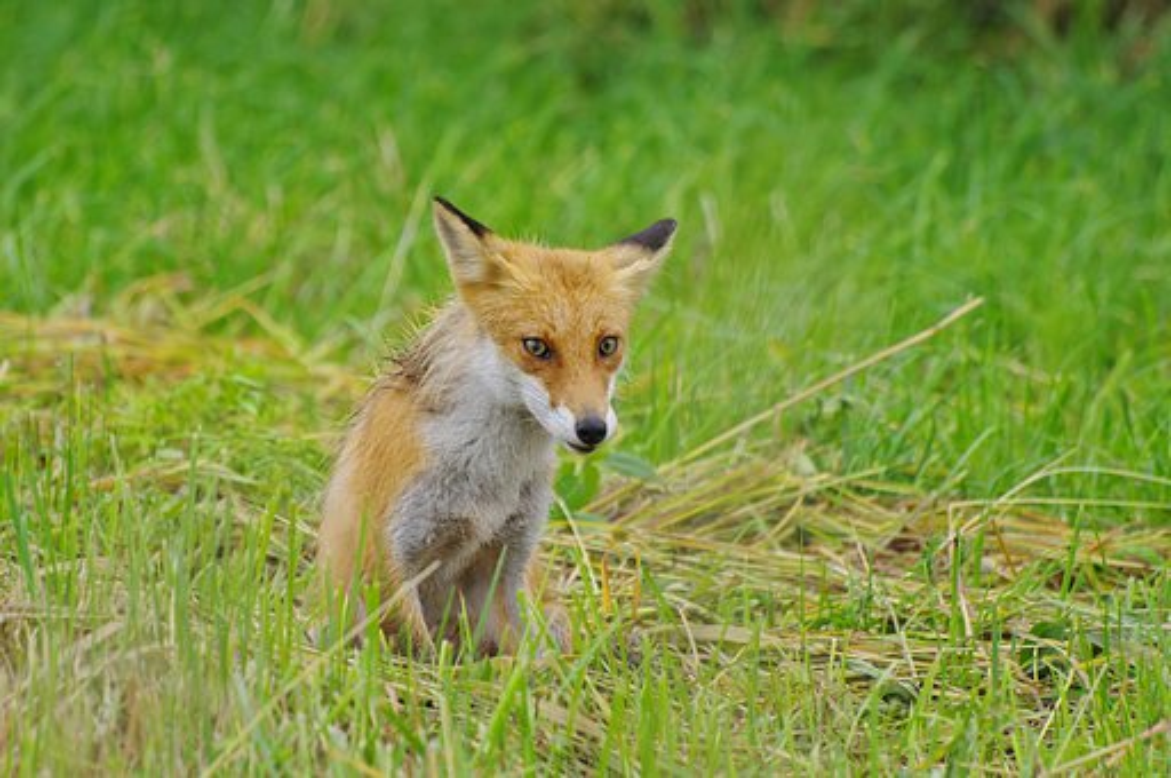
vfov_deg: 3.0
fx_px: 14619
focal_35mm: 450
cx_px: 586
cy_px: 389
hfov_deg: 4.6
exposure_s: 1/50
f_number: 5.6
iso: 200
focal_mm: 300
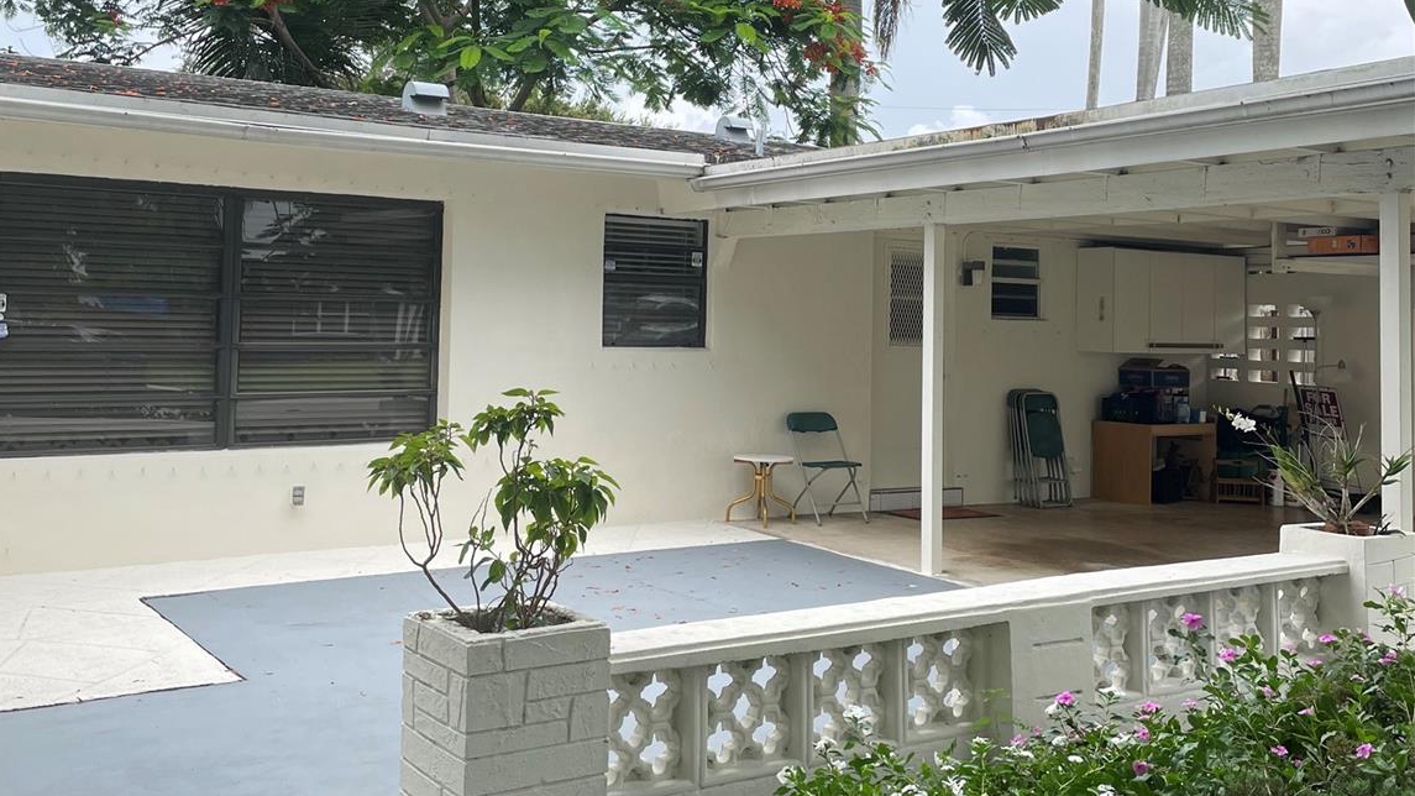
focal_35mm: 38
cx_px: 704
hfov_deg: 52.8
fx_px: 1426
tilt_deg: +4.4
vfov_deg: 30.9
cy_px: 253
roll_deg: +0.5
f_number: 1.6
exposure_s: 1/1276
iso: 32
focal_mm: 4.2
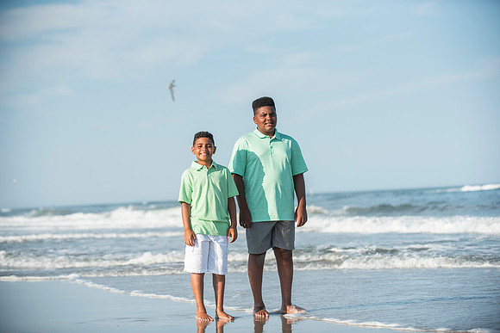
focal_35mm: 102
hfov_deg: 20.0
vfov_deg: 13.4
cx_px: 250
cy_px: 166
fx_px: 1417
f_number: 3.5
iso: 250
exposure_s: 1/4000
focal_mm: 102
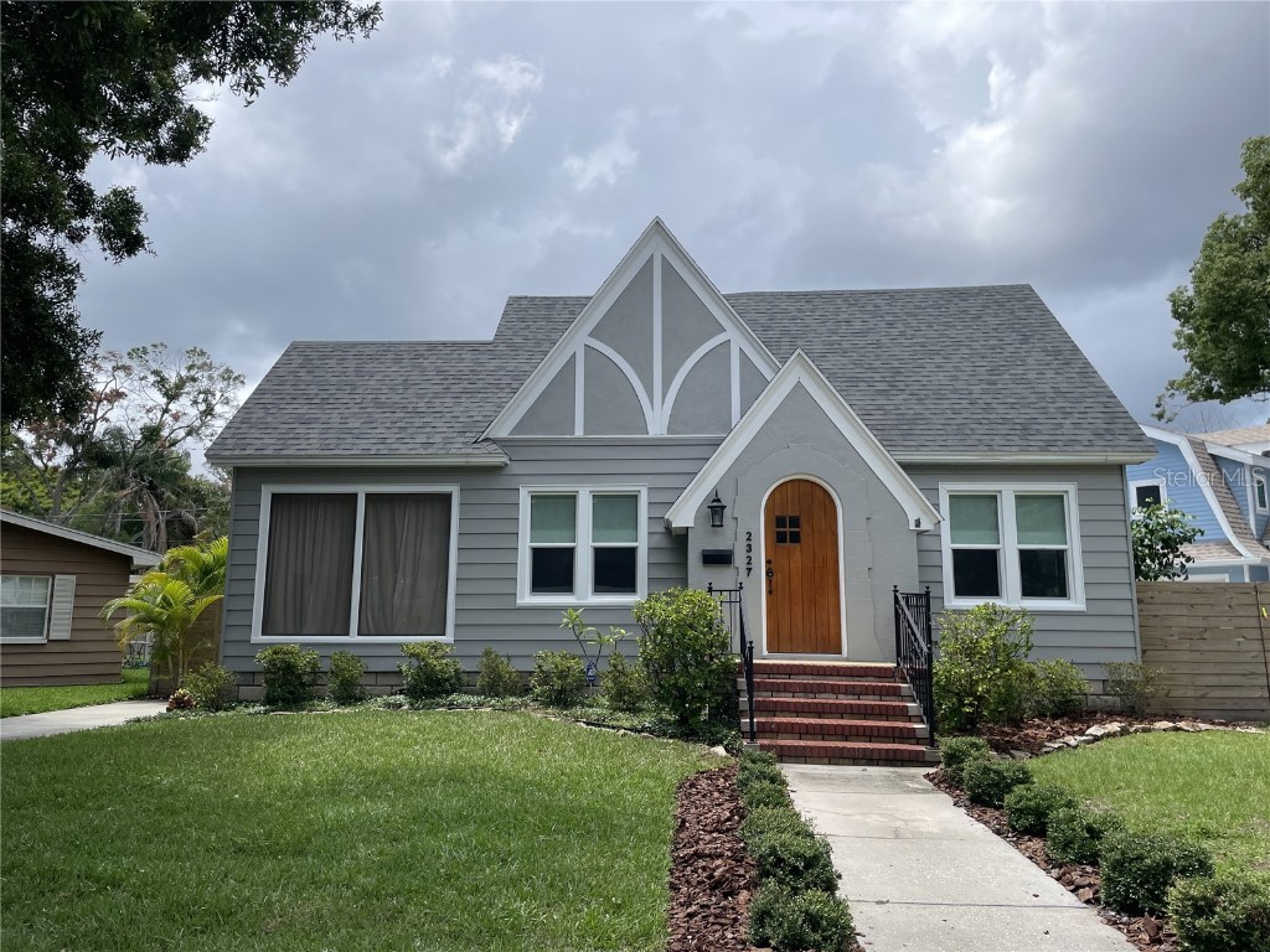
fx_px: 954
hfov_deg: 67.3
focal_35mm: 26
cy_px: 476
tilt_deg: +10.0
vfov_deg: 53.1
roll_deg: +0.1
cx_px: 635
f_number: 1.6
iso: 32
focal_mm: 4.2
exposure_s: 1/3861
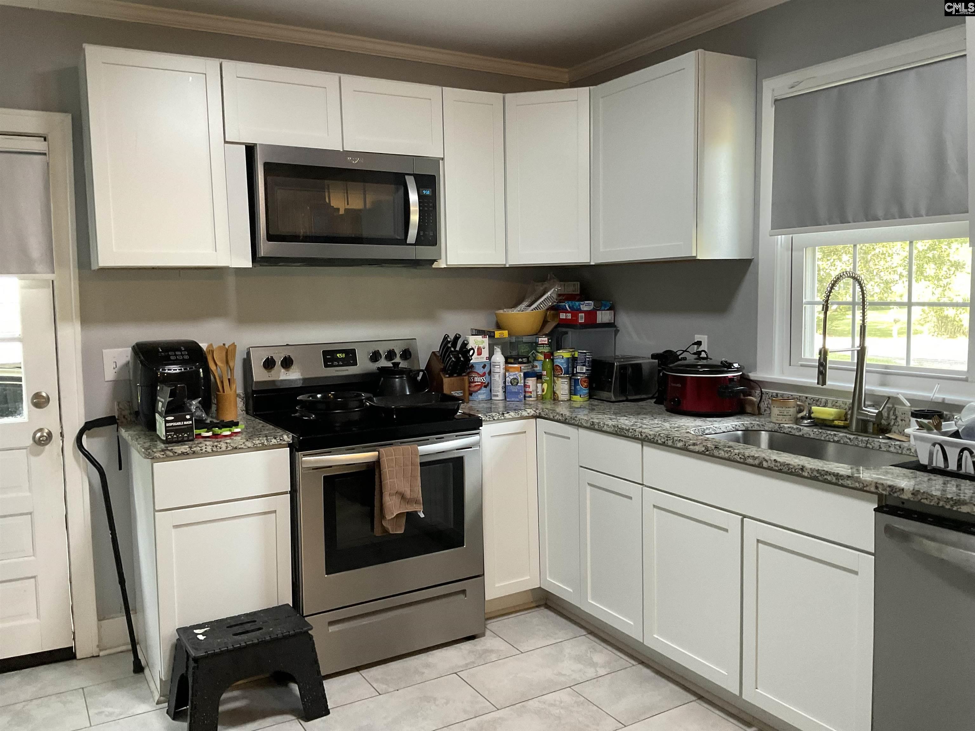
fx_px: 817
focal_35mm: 29
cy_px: 366
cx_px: 488
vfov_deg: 48.2
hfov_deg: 61.7
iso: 160
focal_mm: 3
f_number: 1.8
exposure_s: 1/60
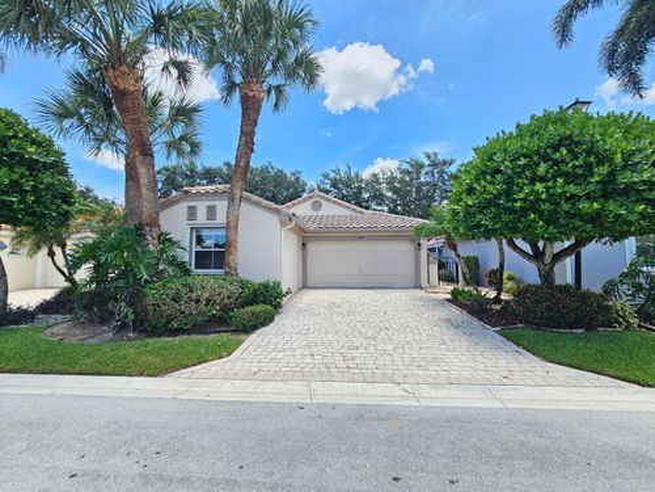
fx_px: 246
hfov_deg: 106.2
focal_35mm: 13
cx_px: 328
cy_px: 246
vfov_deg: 89.9
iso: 50
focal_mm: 2.2
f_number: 2.2
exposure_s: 1/336
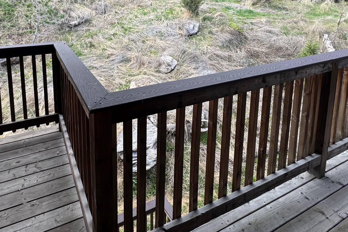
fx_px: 222
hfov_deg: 74.0
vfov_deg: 49.7
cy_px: 28
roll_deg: +2.9
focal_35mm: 23
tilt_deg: -7.8
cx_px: 119
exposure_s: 1/366
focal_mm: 2.22
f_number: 2.2
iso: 40
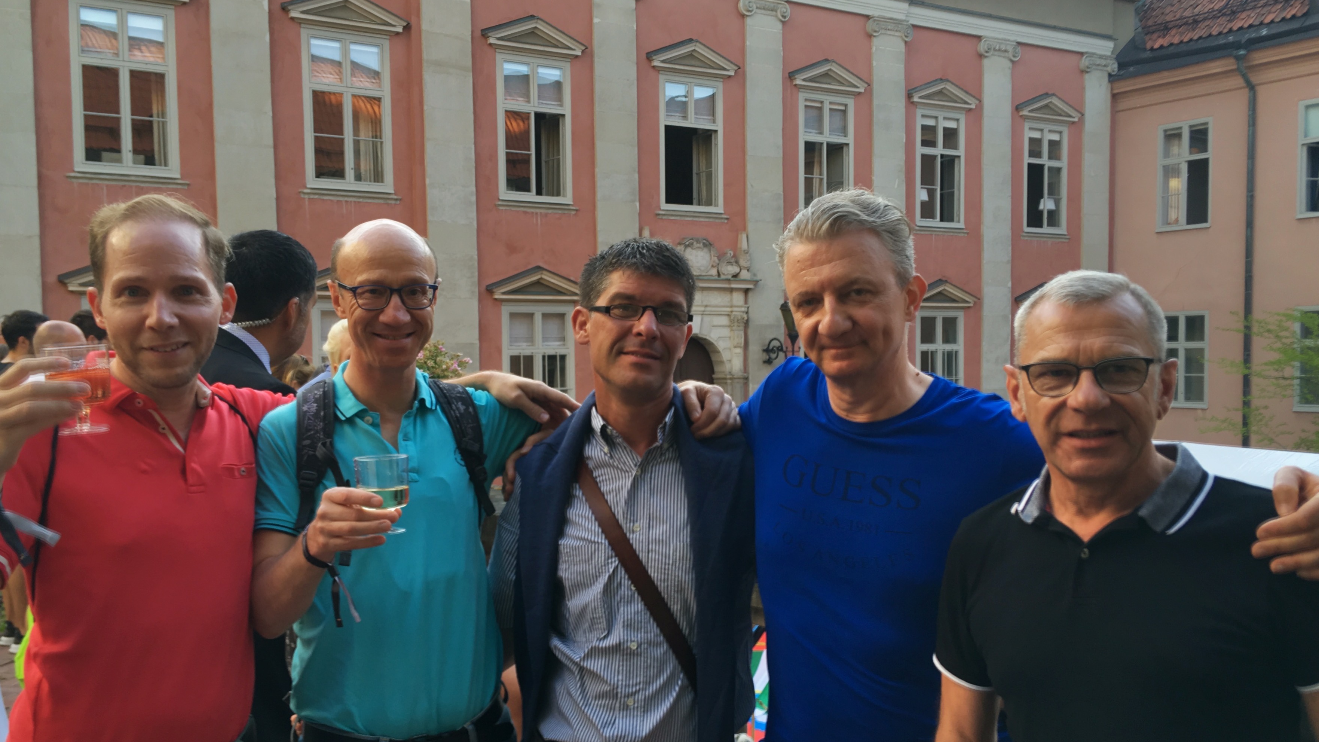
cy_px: 435
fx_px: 1259
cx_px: 644
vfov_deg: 32.8
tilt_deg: -2.8
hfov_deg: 55.3
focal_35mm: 36
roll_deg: +1.0
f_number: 2.2
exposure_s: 1/149
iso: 25
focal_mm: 4.15
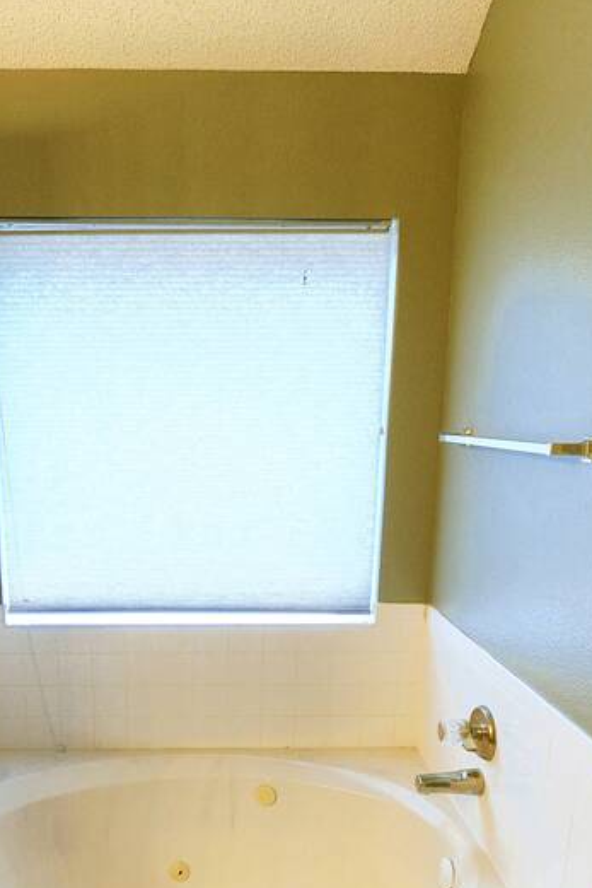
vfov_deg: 66.0
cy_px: 575
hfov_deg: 47.5
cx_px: 219
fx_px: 666
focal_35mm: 27
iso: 1000
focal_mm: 13
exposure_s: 1/160
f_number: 4
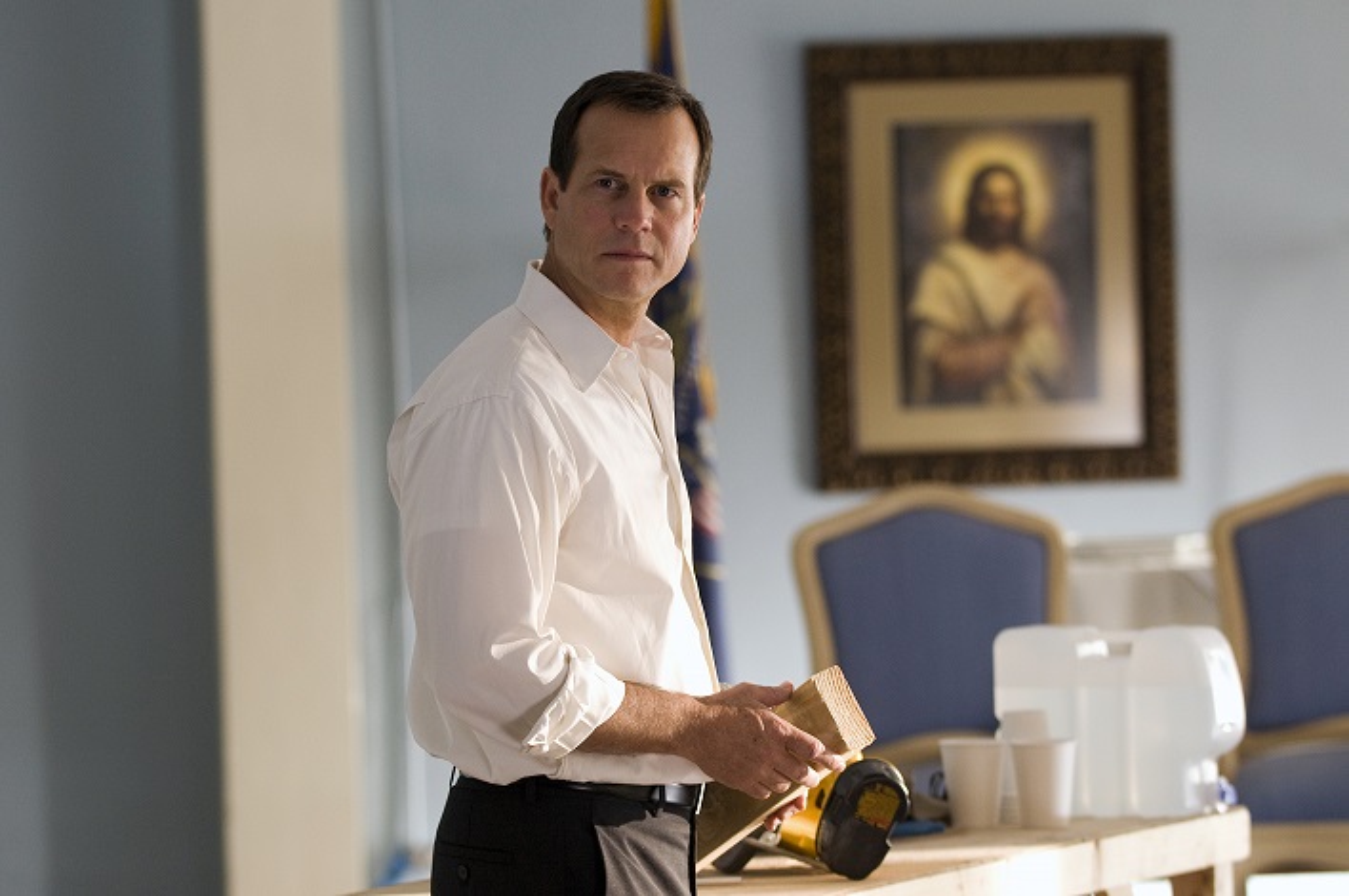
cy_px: 448
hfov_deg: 14.0
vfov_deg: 9.3
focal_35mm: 147
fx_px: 5501
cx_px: 674
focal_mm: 98
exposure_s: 1/125
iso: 500
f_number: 2.8
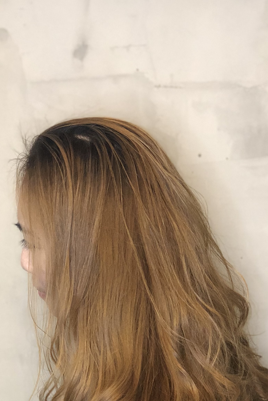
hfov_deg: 14.5
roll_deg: +1.4
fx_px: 1049
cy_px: 321
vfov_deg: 21.4
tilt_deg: -6.1
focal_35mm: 94
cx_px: 207
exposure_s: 1/33
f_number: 2.4
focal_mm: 6
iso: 160
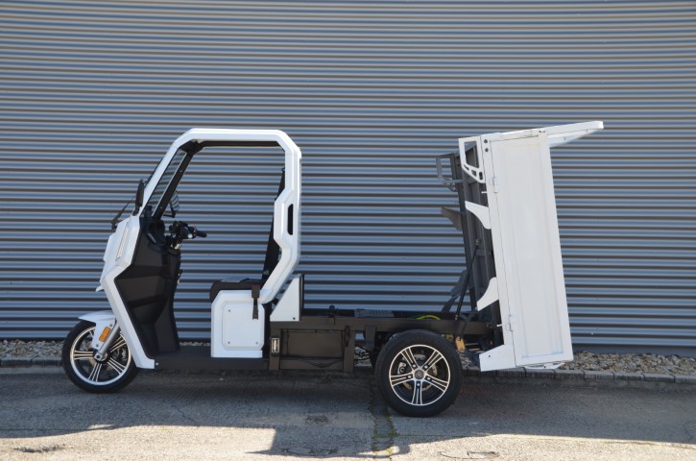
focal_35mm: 48
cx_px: 348
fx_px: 926
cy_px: 230
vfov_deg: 27.9
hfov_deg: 41.2
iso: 200
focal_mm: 32
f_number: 8
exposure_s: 1/250
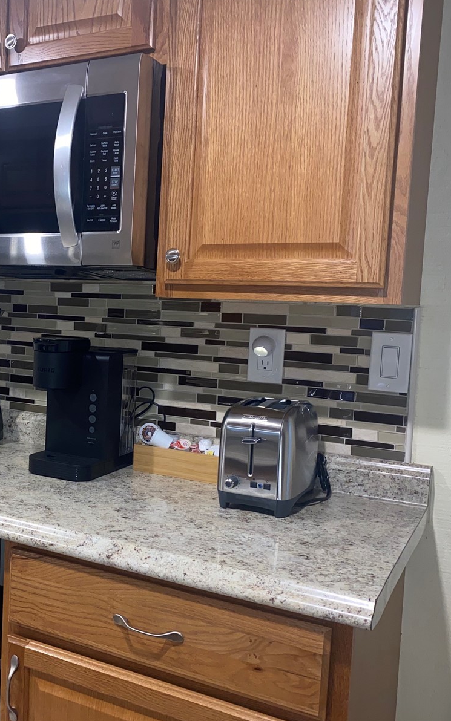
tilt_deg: -5.5
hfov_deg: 33.1
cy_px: 360
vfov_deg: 52.7
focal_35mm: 37
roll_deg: -2.9
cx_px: 70
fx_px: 728
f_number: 1.8
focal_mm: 4.25
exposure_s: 1/15
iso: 50
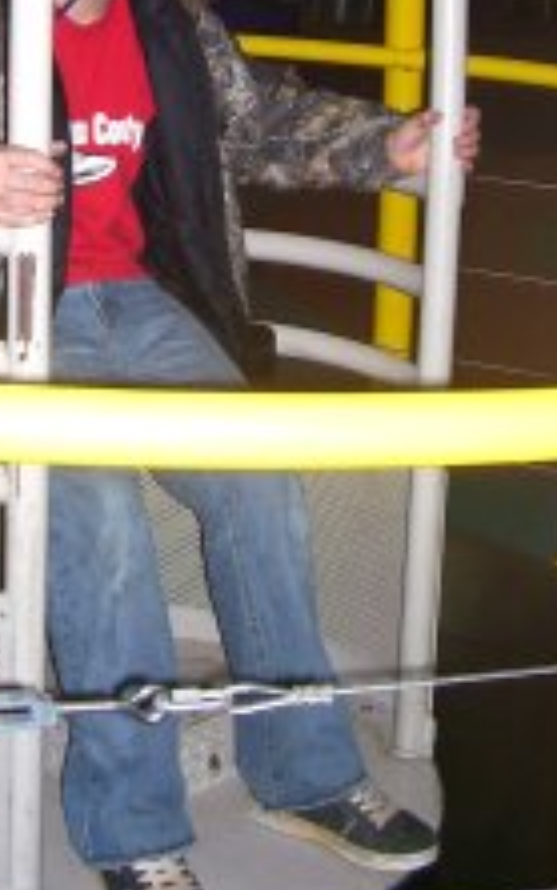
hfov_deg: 19.9
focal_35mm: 65
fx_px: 1577
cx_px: 152
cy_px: 136
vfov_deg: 30.5
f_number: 2.7
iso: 80
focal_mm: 5.6
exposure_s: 1/60
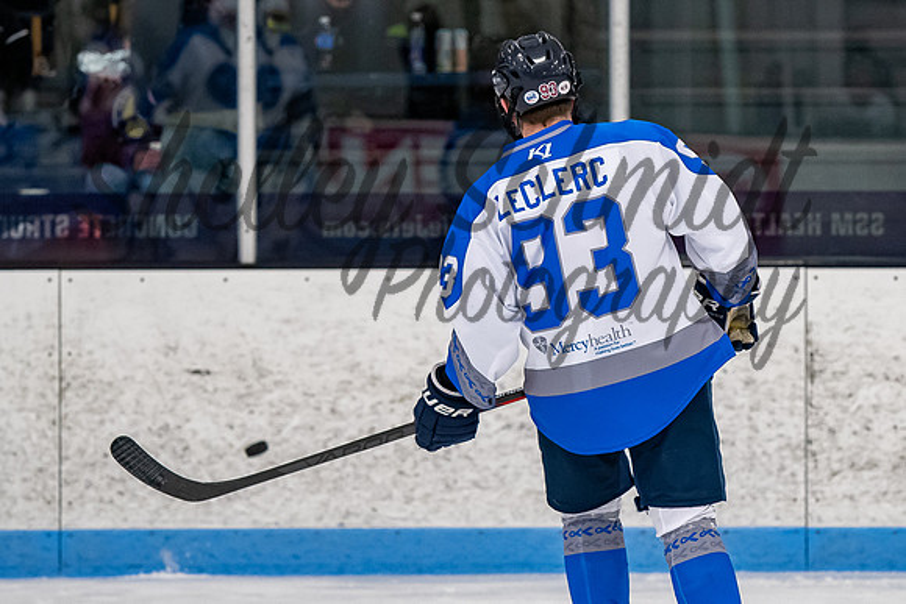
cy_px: 193
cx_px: 564
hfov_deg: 6.5
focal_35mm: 318
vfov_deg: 4.3
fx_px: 8009
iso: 2000
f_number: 3.2
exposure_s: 1/800
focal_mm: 145
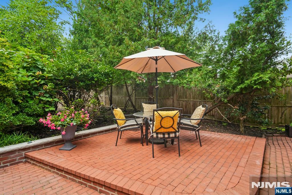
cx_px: 146
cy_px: 98
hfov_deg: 96.8
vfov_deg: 73.7
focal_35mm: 16
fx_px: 130
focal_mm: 16
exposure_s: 1/80
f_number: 8
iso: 400
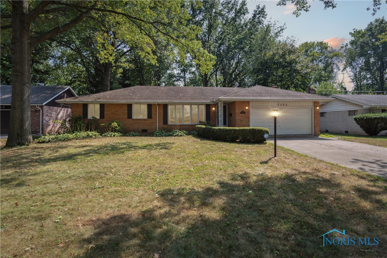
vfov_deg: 64.6
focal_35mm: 19
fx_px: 204
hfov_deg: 86.9
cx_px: 194
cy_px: 129
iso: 100
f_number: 8
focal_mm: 19
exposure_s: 1/100
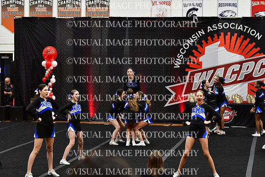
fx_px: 795
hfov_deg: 18.9
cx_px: 132
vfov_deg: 12.7
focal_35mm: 108
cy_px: 88
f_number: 3.5
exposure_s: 1/500
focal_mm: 72
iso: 4000
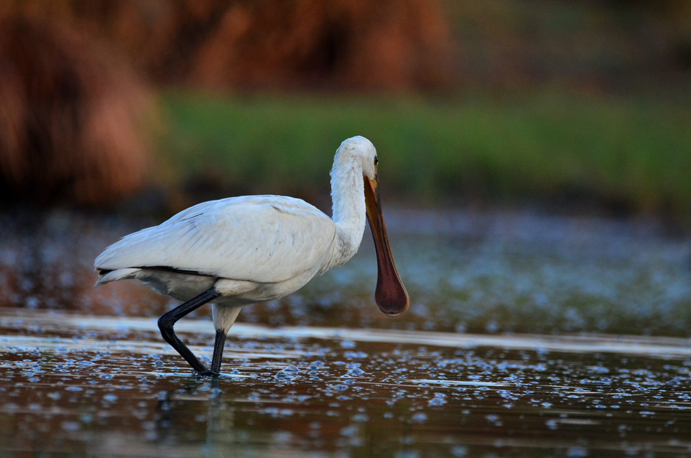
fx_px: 17236
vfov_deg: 1.5
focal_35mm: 900
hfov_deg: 2.3
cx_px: 346
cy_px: 229
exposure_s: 1/640
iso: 2000
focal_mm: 600
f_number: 8
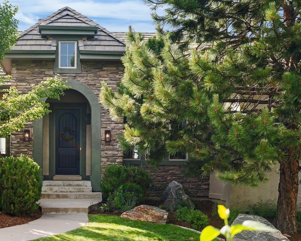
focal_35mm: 45
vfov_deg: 33.6
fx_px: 399
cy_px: 130
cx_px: 68
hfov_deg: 40.0
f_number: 4
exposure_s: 1/500
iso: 160
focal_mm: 29.5
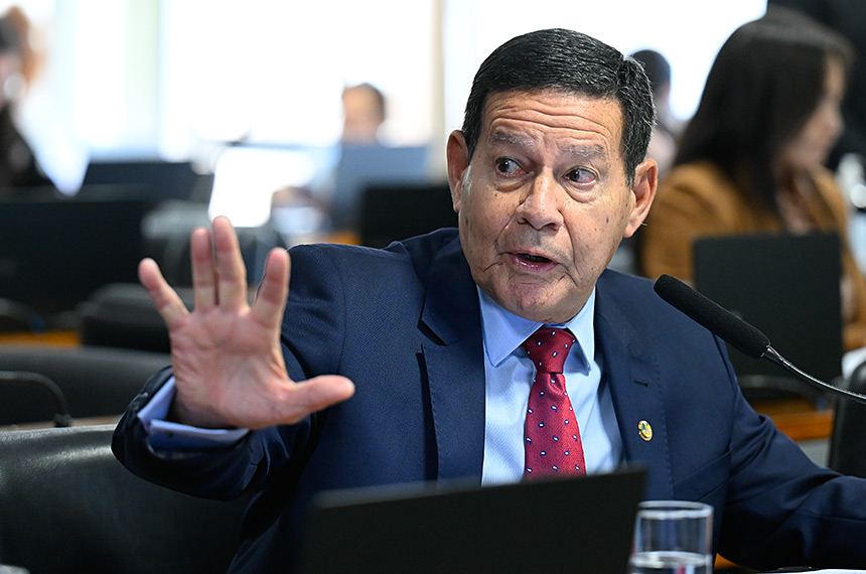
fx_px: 4130
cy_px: 287
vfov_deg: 8.0
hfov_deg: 12.0
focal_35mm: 172
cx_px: 433
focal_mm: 115
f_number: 2.8
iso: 3200
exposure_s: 1/200
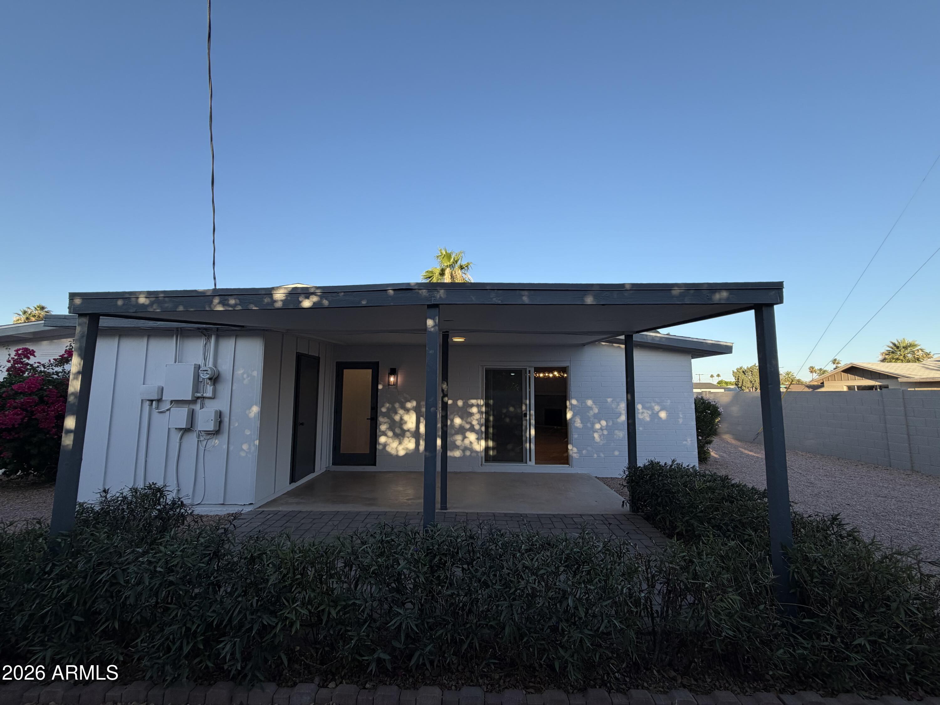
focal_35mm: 14
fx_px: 380
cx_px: 470
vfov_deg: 85.7
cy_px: 352
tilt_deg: +6.4
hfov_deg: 102.1
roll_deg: -0.1
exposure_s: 1/502
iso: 50
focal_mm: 2.22
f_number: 2.2
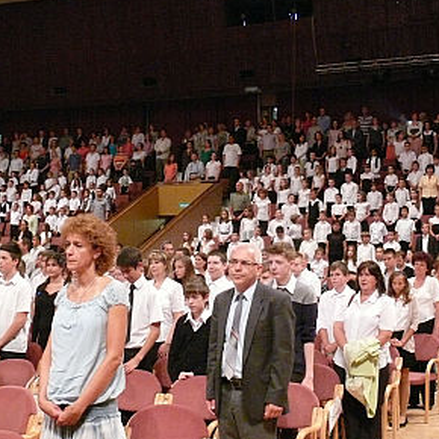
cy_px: 209
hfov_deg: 35.1
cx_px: 289
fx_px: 689
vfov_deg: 35.3
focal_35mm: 48
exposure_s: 1/30
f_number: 2.8
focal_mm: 7.4
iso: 800
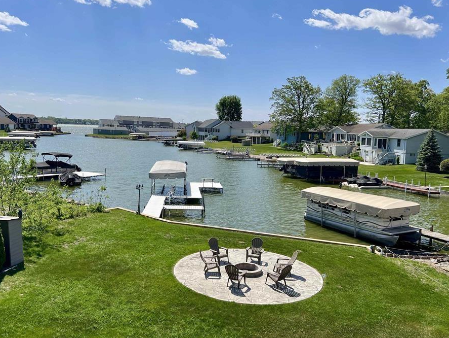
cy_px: 163
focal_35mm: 30
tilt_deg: -5.2
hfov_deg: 59.8
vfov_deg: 46.8
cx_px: 204
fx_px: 389
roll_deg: -2.5
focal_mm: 5.7
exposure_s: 1/6579
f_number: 1.5
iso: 50
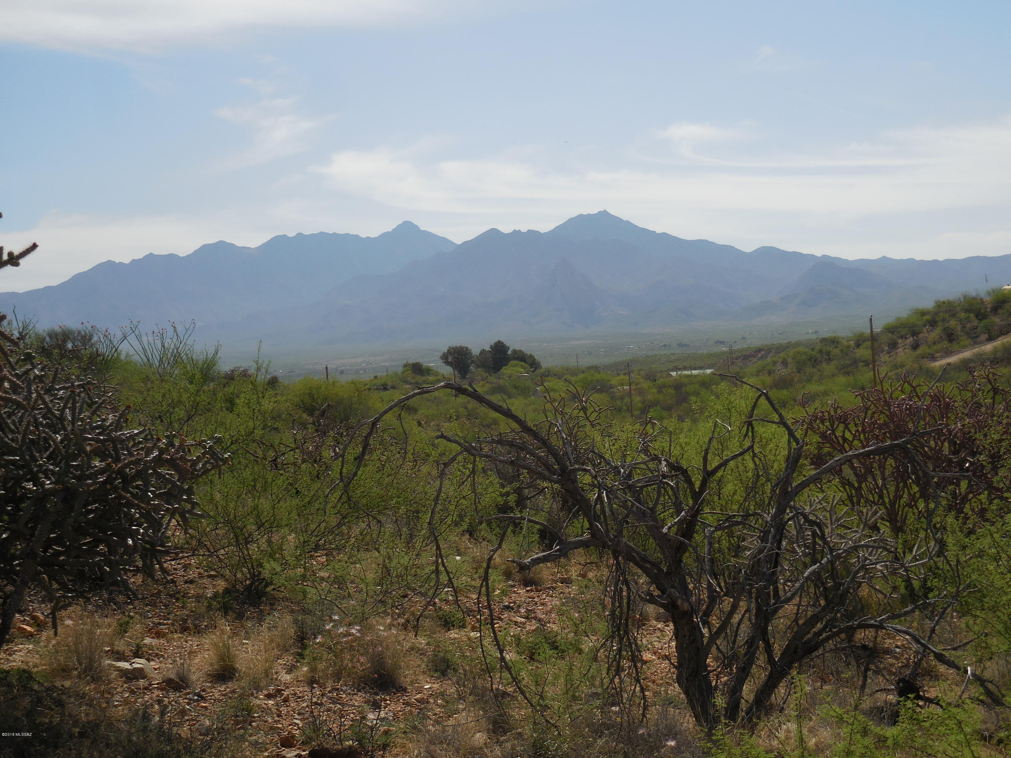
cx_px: 506
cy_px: 379
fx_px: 1519
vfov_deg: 28.0
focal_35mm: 52
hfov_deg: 36.8
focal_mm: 9.4
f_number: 4.3
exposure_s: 1/1600
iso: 125
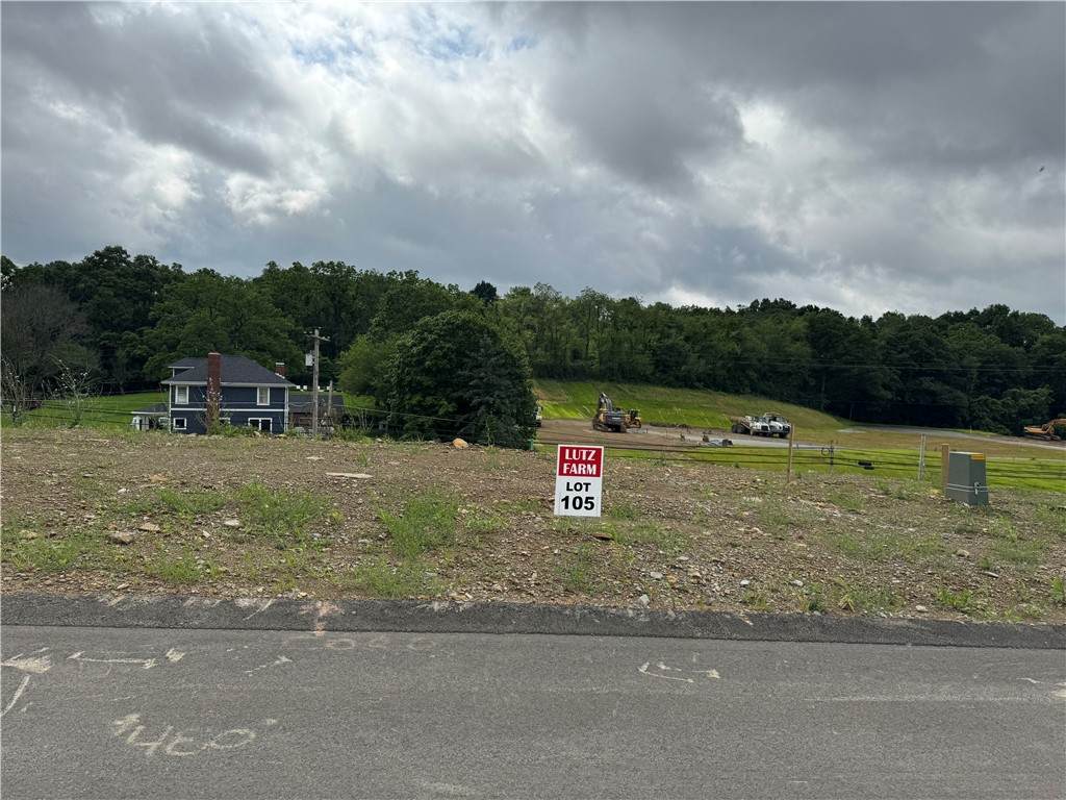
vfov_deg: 56.8
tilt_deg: -0.4
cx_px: 533
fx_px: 739
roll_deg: -1.5
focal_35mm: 24
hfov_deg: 71.6
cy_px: 400
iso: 80
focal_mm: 6.76
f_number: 1.78
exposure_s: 1/7092
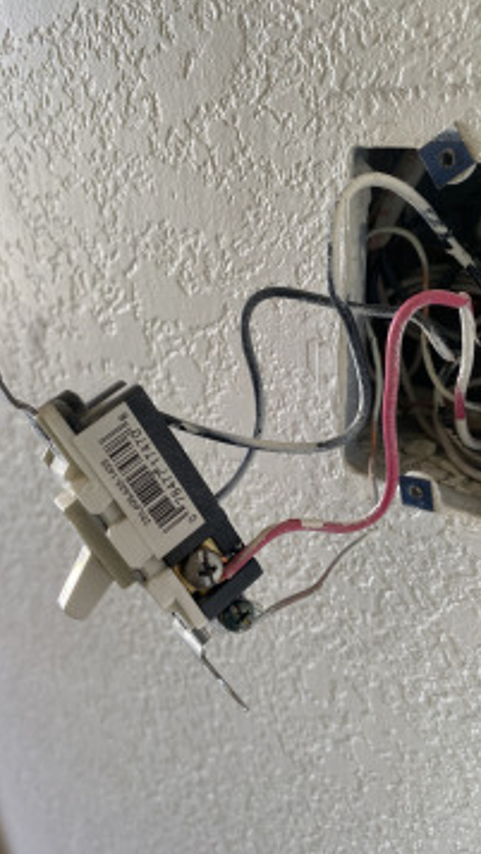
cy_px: 431
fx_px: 657
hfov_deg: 40.2
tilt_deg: -29.0
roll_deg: +4.2
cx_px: 218
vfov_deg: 66.1
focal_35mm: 29
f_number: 1.8
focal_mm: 4.25
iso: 125
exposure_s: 1/121
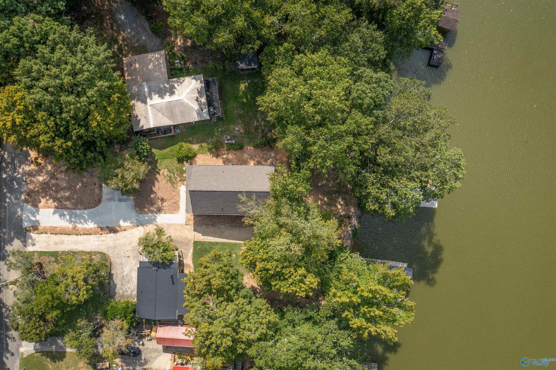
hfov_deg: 65.5
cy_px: 185
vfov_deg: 46.4
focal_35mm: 28
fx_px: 432
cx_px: 278
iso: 200
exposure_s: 1/320
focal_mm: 10.26
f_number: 5
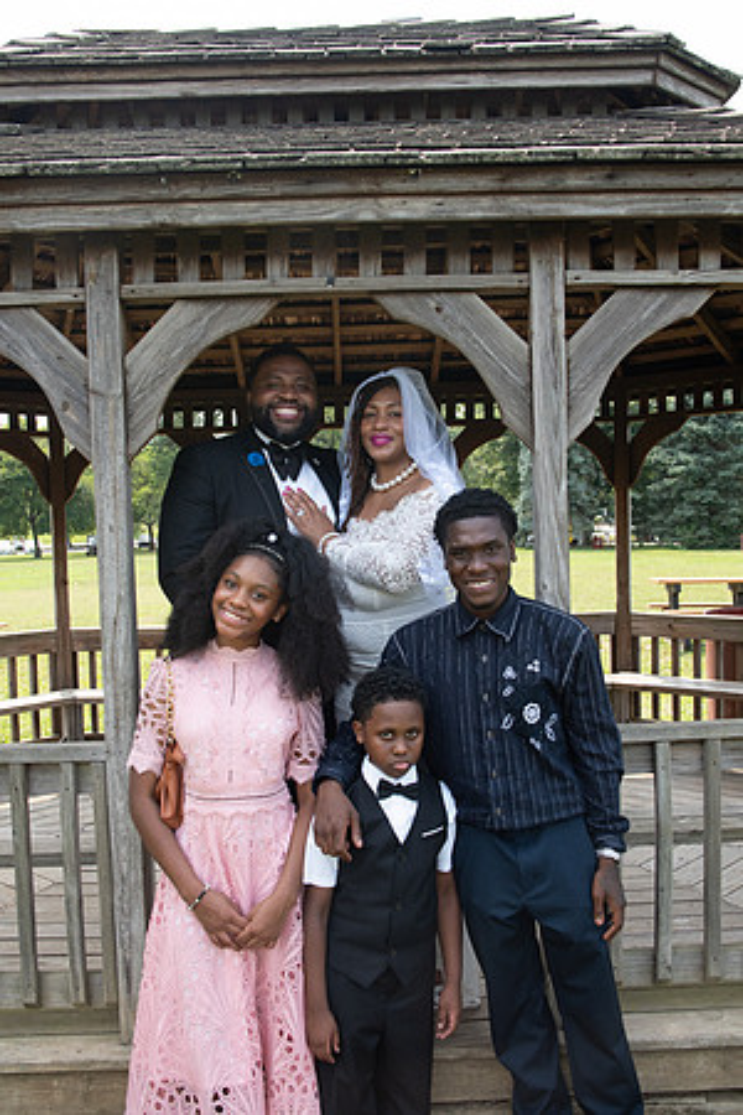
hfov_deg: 38.9
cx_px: 372
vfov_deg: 55.8
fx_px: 1053
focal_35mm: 34
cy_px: 558
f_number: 6.3
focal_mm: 33
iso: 800
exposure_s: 1/1600
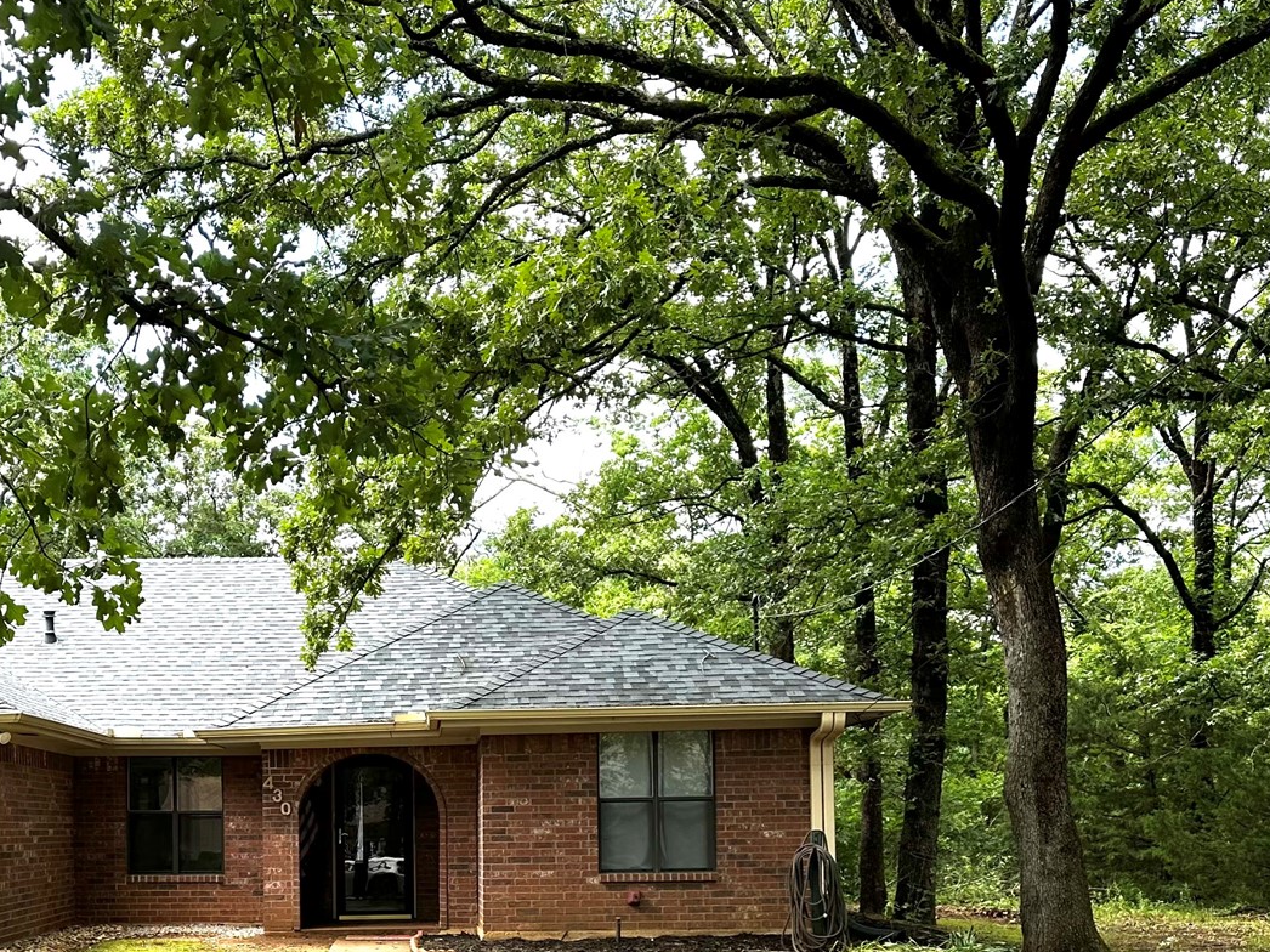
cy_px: 835
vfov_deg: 29.7
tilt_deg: -0.5
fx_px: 1724
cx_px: 329
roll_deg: +0.6
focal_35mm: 47
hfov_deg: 39.4
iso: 80
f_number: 1.78
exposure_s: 1/469
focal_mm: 6.86
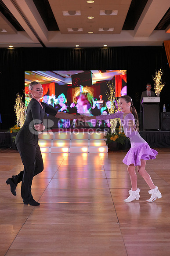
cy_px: 128
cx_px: 85
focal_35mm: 54
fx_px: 382
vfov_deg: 36.9
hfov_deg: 25.1
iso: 2000
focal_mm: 54
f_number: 4
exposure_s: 1/500
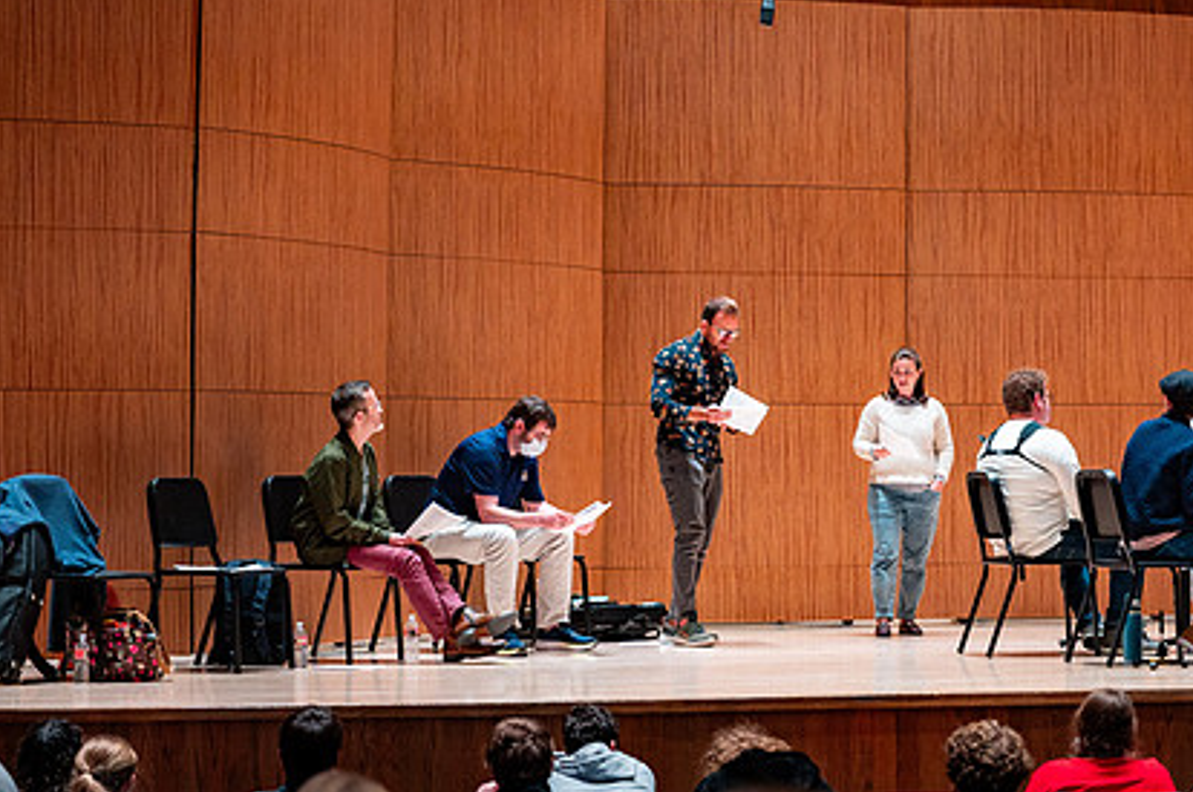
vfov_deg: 13.6
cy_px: 314
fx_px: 3310
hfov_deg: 20.4
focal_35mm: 100
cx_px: 718
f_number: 4
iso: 1250
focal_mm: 70
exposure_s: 1/160
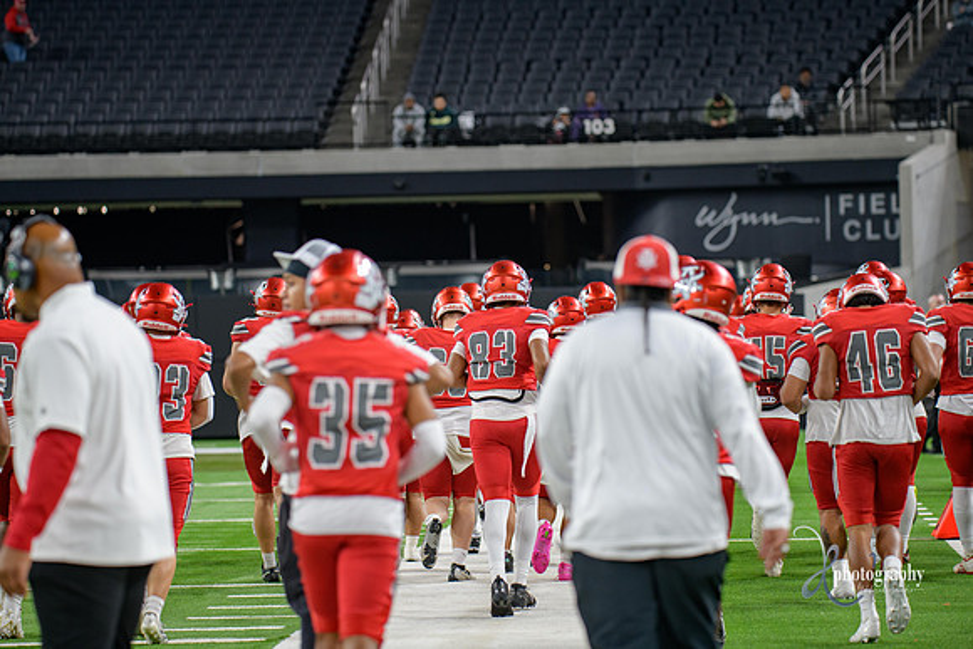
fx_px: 4190
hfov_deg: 13.2
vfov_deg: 8.9
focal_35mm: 155
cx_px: 486
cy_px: 324
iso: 1000
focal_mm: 155
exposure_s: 1/400
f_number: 2.8
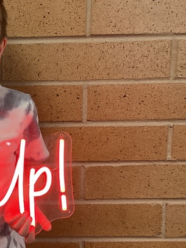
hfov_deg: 19.2
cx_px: -25
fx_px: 523
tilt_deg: -12.6
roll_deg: +0.4
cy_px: 127
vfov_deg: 26.7
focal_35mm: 73
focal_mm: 3
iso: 160
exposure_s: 1/60
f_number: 1.8
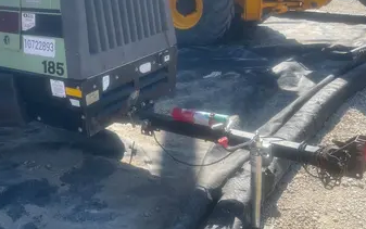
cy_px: 85
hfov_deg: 43.9
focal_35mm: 45
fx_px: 449
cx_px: 134
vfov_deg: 28.5
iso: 32
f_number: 1.6
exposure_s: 1/1401
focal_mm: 4.2
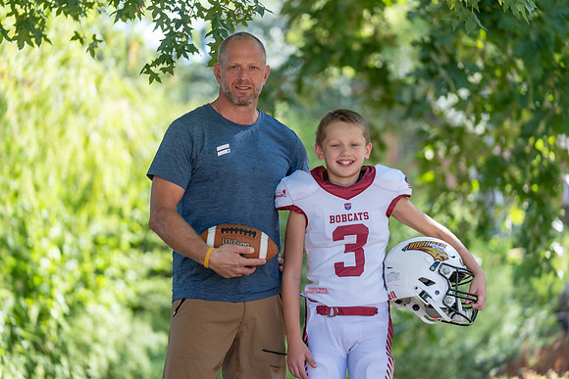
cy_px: 190
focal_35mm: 123
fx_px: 1944
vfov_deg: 11.2
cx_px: 284
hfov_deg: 16.6
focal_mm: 123
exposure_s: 1/320
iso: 125
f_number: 2.8
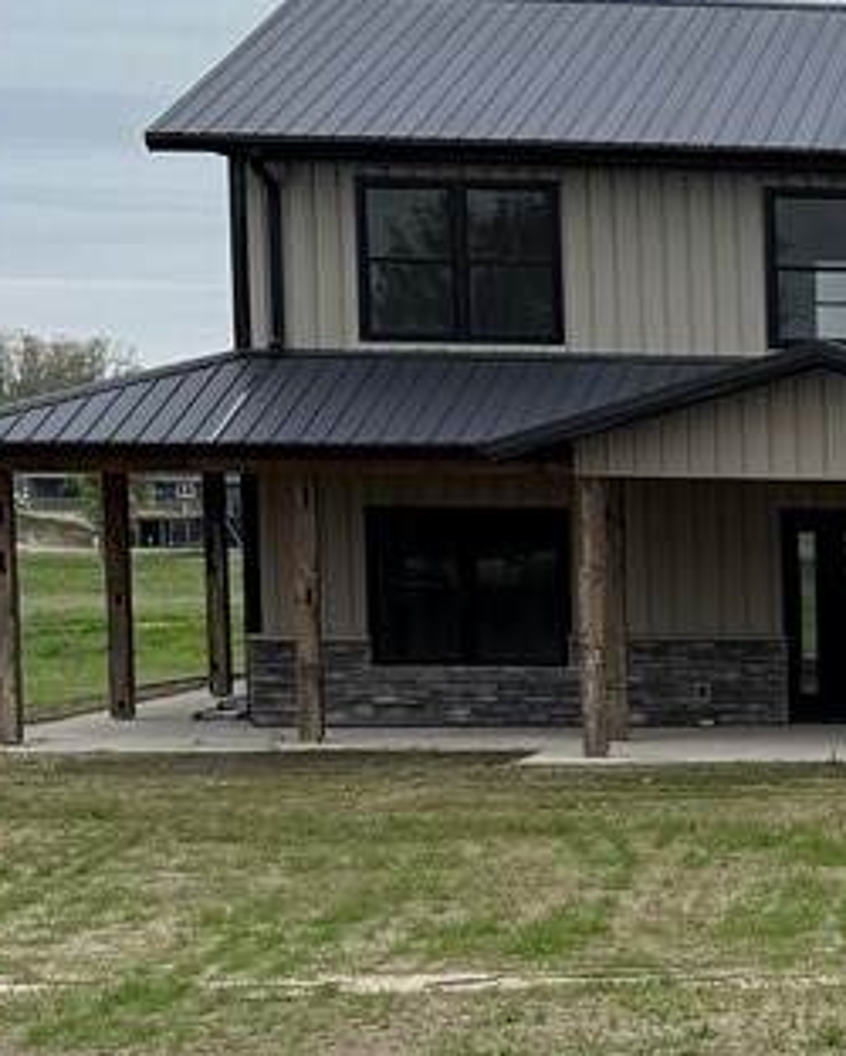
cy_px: 812
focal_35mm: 120
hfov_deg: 11.4
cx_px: 1770
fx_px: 3752
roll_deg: +0.4
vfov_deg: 15.9
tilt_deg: -5.3
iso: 80
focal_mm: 6.76
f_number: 1.78
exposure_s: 1/2174
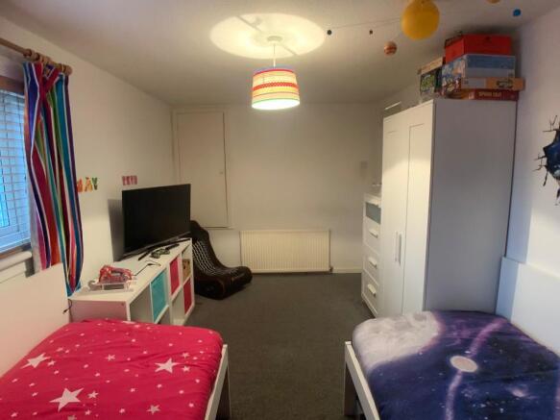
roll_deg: +2.2
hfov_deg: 61.7
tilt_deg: -9.1
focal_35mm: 29
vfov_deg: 48.2
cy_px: 210
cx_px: 280
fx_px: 469
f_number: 1.8
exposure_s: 1/50
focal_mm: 3
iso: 160
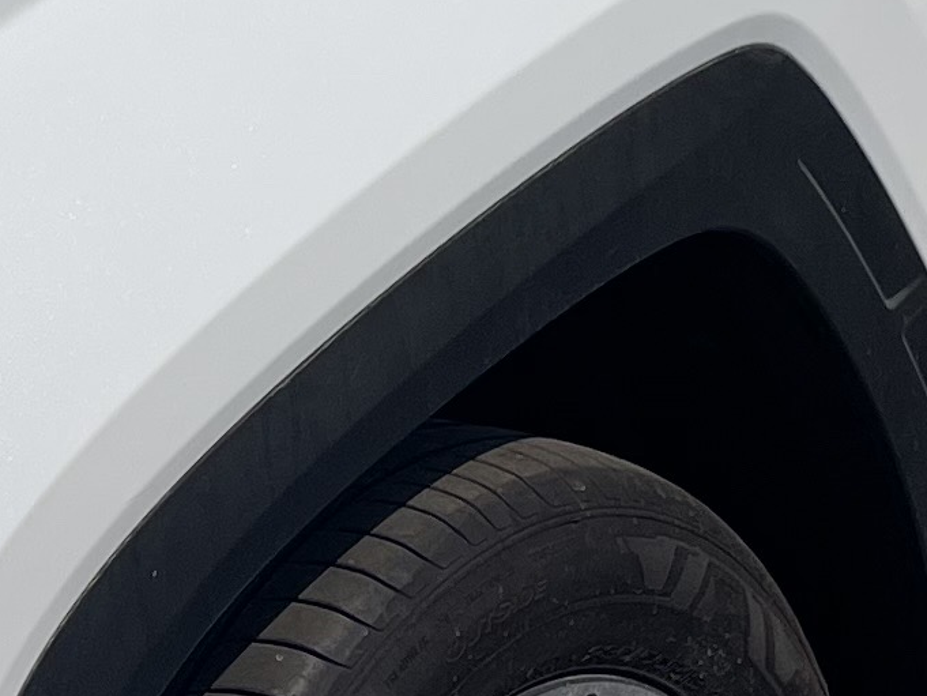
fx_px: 4125
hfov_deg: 12.4
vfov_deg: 9.6
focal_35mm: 154
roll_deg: +9.0
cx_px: -314
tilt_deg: -18.7
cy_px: 255
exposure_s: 1/10753
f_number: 1.6
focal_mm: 4.2
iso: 32
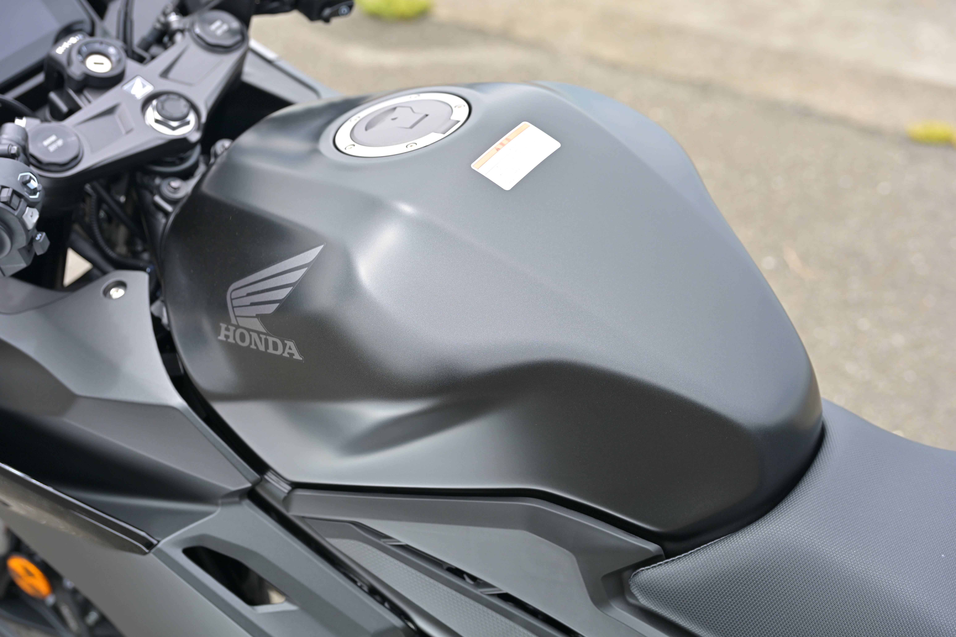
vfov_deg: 23.8
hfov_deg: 35.1
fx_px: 1514
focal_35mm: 57
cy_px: 318
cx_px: 478
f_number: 4.5
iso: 200
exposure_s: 1/640
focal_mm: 57
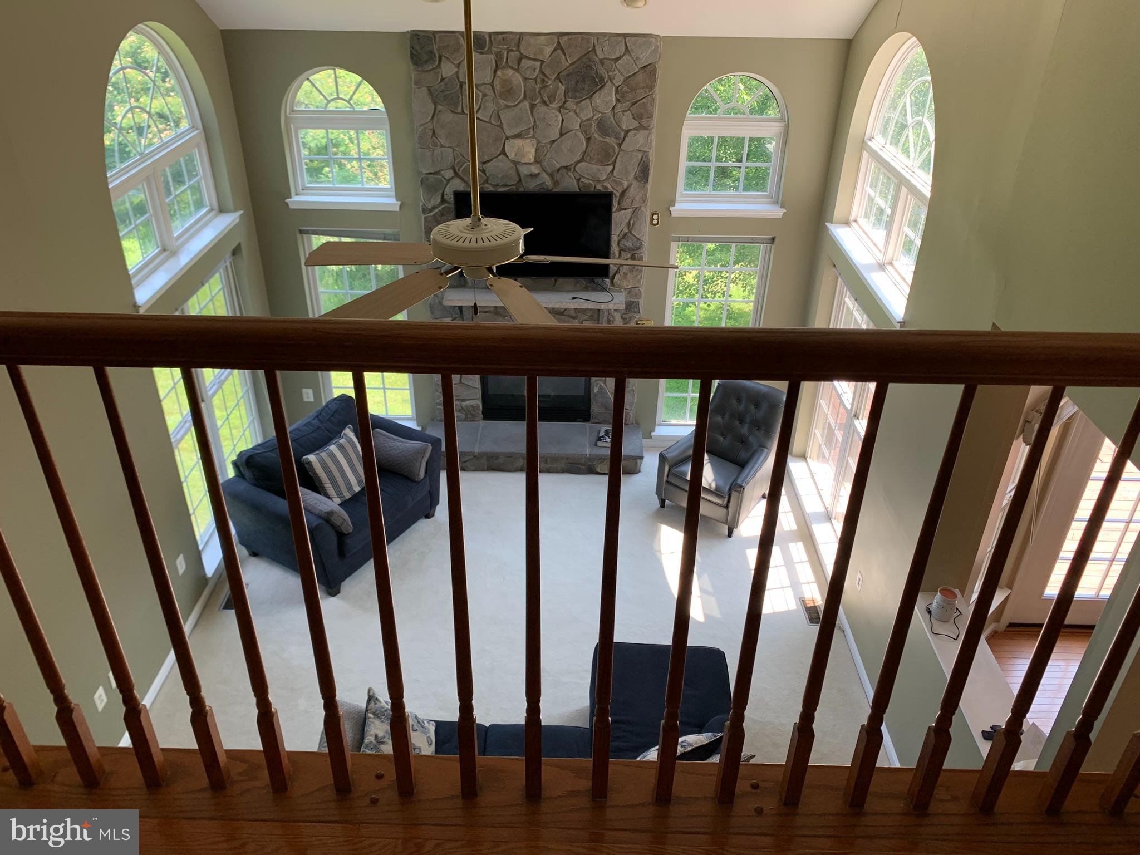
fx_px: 856
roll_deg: -1.5
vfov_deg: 53.1
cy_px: 428
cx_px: 570
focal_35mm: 26
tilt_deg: -32.0
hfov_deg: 67.3
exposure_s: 1/122
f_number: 1.8
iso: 50
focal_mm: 4.25
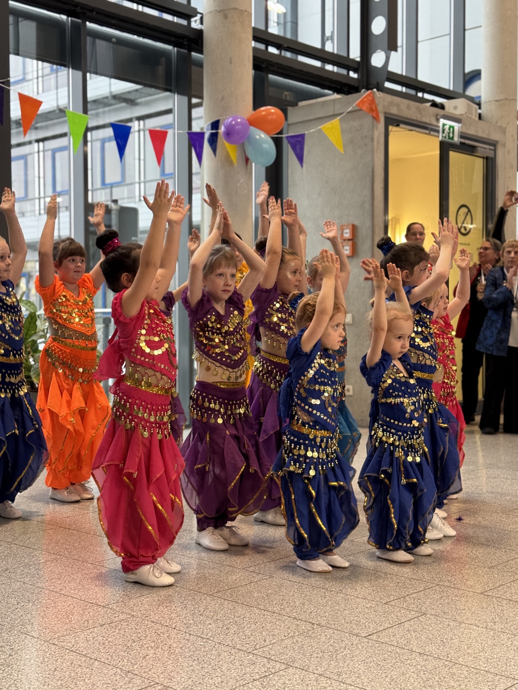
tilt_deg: +0.2
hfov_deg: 30.3
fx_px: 957
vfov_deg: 39.7
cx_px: 259
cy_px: 345
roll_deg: -0.5
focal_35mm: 48
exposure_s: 1/50
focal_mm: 6.76
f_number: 1.78
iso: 200
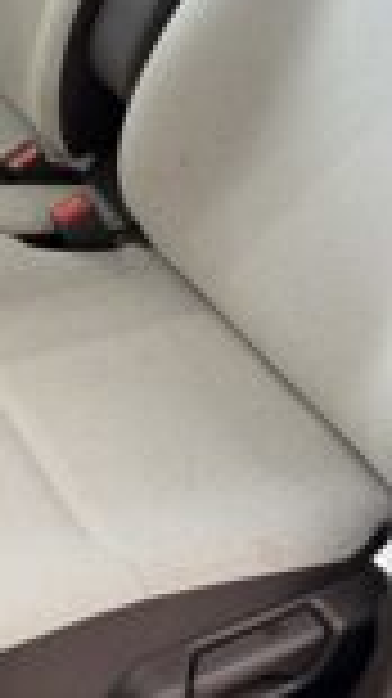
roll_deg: +8.4
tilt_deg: -30.3
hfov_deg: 17.6
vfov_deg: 31.7
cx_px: -113
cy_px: 110
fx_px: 1185
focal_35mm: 64
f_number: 1.6
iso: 125
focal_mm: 5.96
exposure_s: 1/93
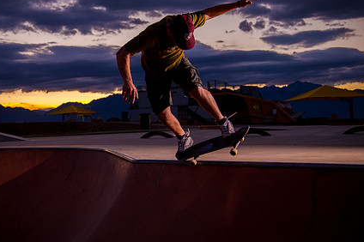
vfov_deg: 25.8
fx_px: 525
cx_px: 141
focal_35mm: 52
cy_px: 85
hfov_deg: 38.0
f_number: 4
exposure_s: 1/400
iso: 1000
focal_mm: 38
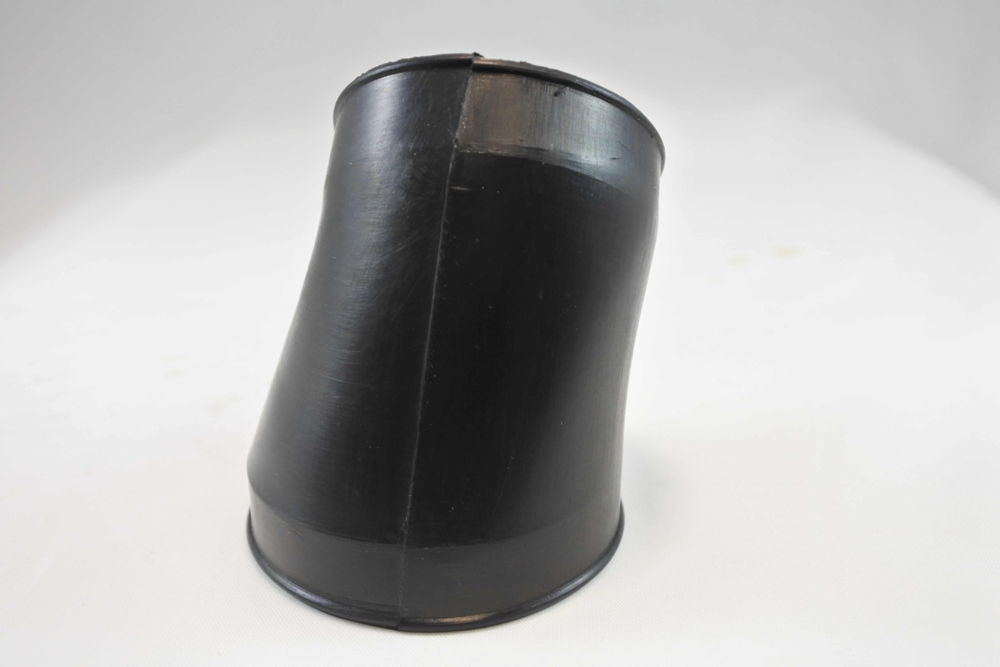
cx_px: 500
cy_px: 334
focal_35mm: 37
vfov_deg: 35.9
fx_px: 1028
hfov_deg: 51.9
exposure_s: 1/125
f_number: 4
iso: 400
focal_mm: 14
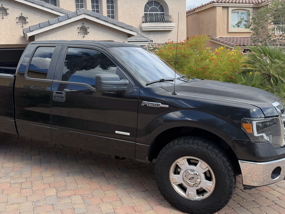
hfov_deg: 54.8
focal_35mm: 33
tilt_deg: -6.6
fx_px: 272
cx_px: 110
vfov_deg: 42.9
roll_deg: +2.7
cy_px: 101
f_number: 1.78
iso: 100
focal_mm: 6.76
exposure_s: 1/1493
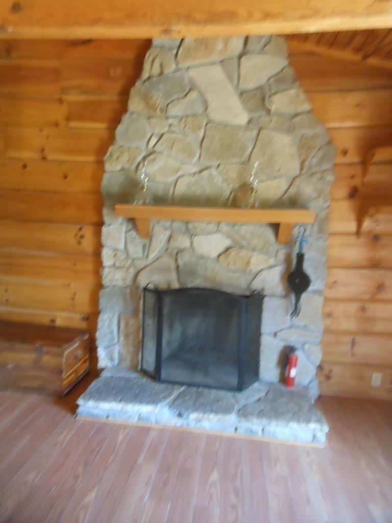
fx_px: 377
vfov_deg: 69.4
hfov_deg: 54.9
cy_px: 262
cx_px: 196
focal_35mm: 25
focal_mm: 4.5
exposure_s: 1/8
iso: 640
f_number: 3.2
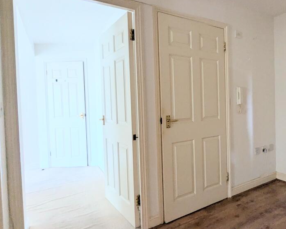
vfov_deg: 60.9
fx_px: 195
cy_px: 109
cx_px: 184
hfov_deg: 71.1
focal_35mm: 23
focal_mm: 2.35
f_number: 2.2
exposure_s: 1/36.4
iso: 343
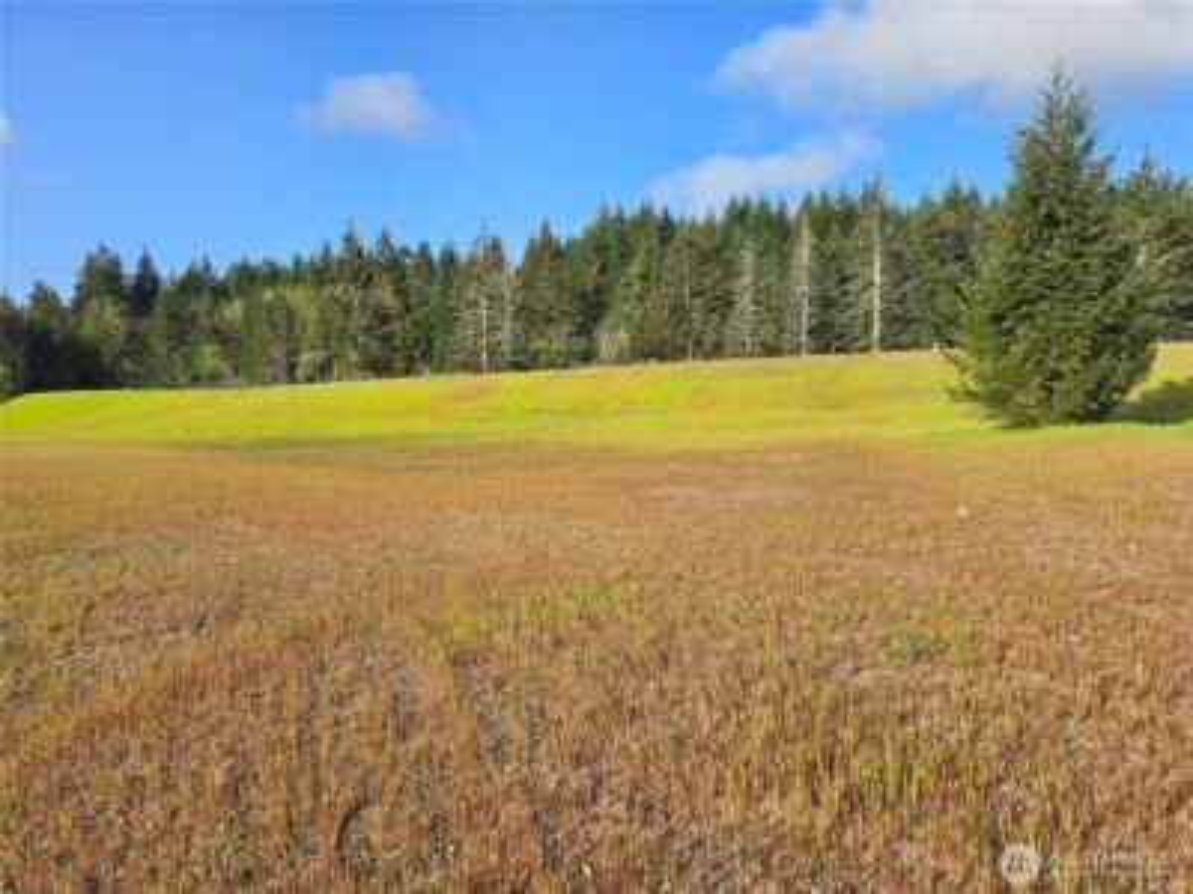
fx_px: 793
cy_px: 447
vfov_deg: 58.9
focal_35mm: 23
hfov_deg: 73.9
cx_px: 596
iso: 12
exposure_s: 1/535
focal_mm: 6.3
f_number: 1.7
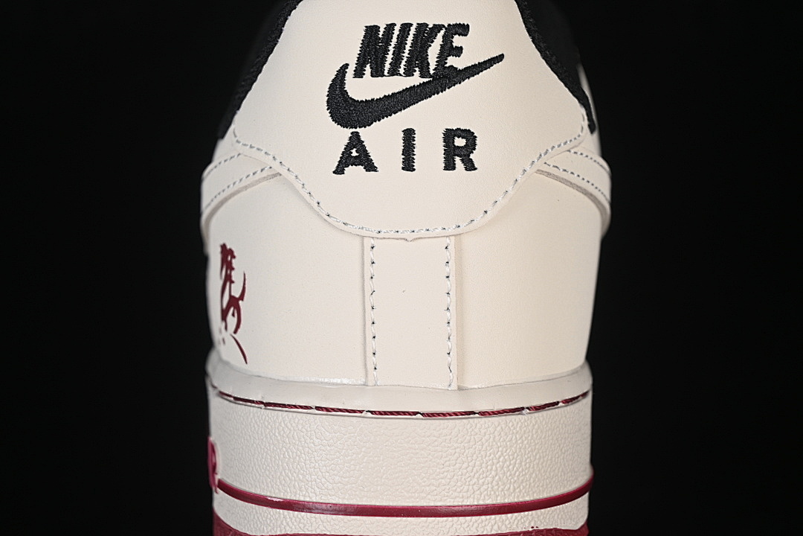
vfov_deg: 18.2
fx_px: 1673
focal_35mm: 75
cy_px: 268
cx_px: 402
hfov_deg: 27.0
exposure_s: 1/80
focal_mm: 50
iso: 160
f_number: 7.1
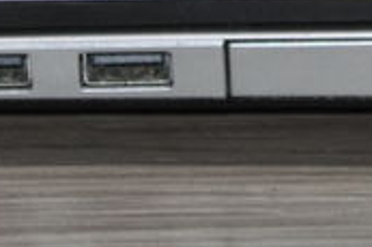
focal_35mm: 866
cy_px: -230
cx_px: 529
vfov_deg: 1.6
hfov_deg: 2.4
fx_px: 8940
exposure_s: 1/60
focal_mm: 100
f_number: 5.6
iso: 800
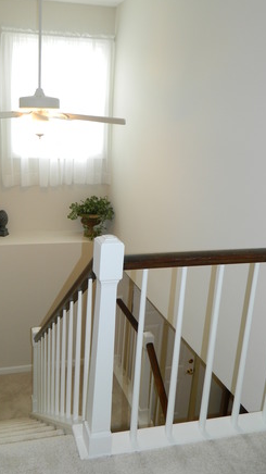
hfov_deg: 38.2
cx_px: 76
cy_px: 220
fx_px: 376
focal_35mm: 30
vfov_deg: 64.2
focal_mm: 4.5
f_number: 3.1
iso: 125
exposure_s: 1/30
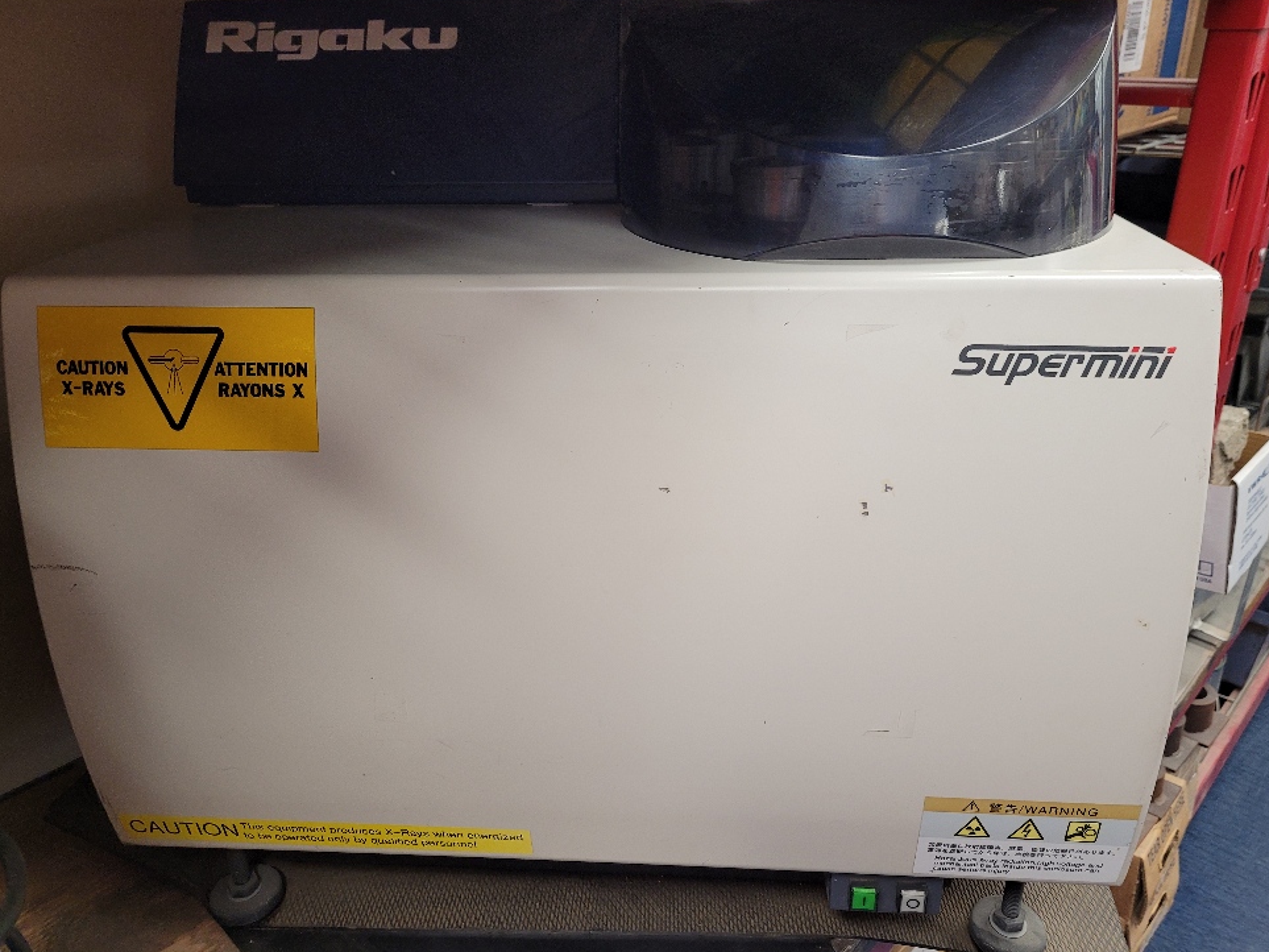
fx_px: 990
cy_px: 459
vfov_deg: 51.3
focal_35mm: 27
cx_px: 648
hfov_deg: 65.3
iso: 250
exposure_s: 1/60
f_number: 1.8
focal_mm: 5.4
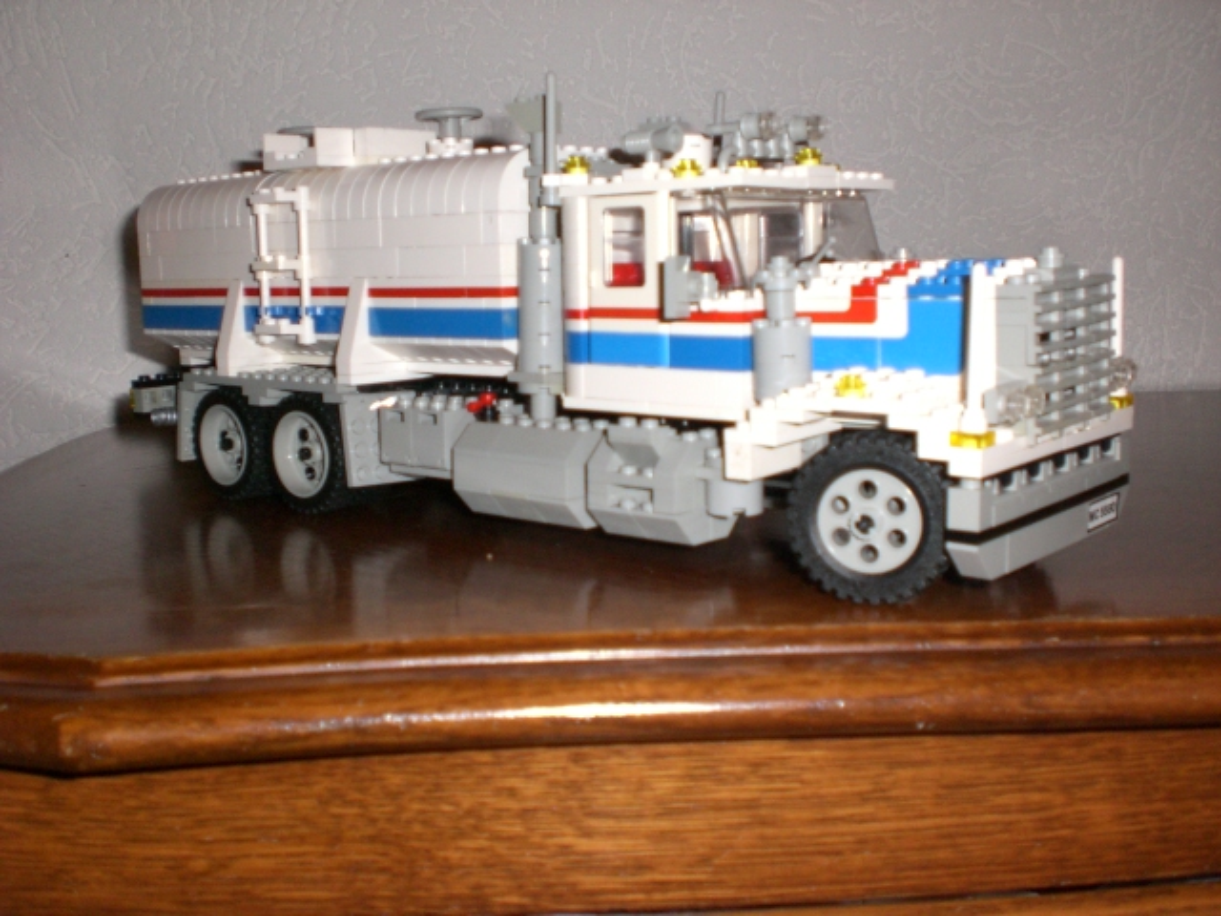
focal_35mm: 38
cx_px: 610
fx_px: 1340
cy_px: 458
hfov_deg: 49.0
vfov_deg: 37.7
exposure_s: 1/60
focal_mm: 6.3
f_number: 3.1
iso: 200
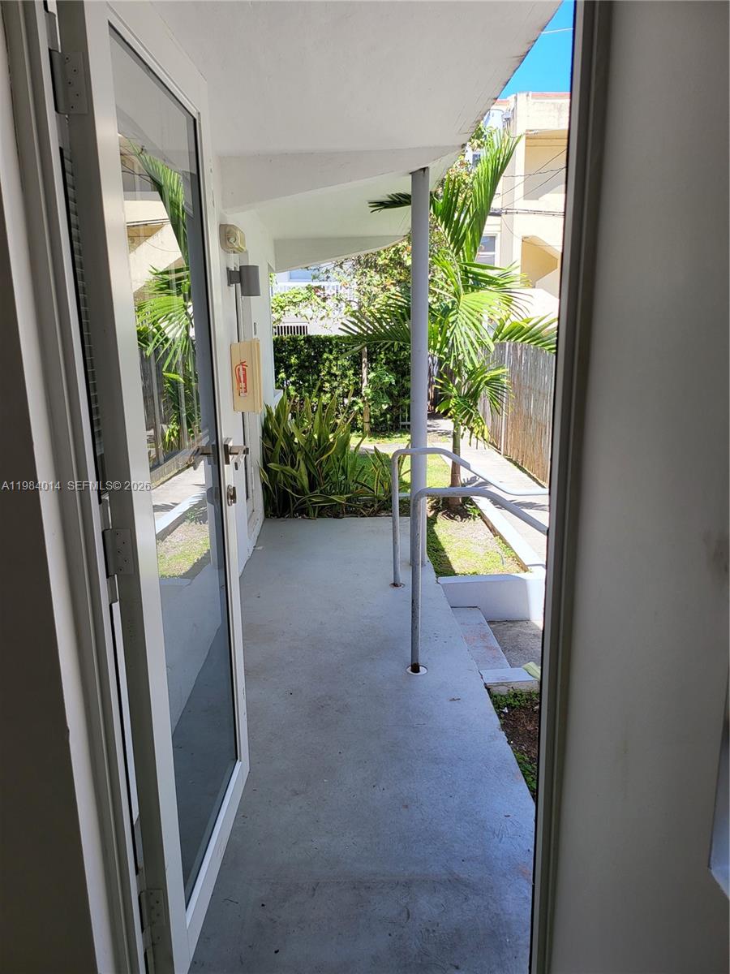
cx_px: 365
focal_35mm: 24
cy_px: 487
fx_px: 675
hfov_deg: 56.8
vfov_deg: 71.6
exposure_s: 1/450
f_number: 1.8
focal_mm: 5
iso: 40
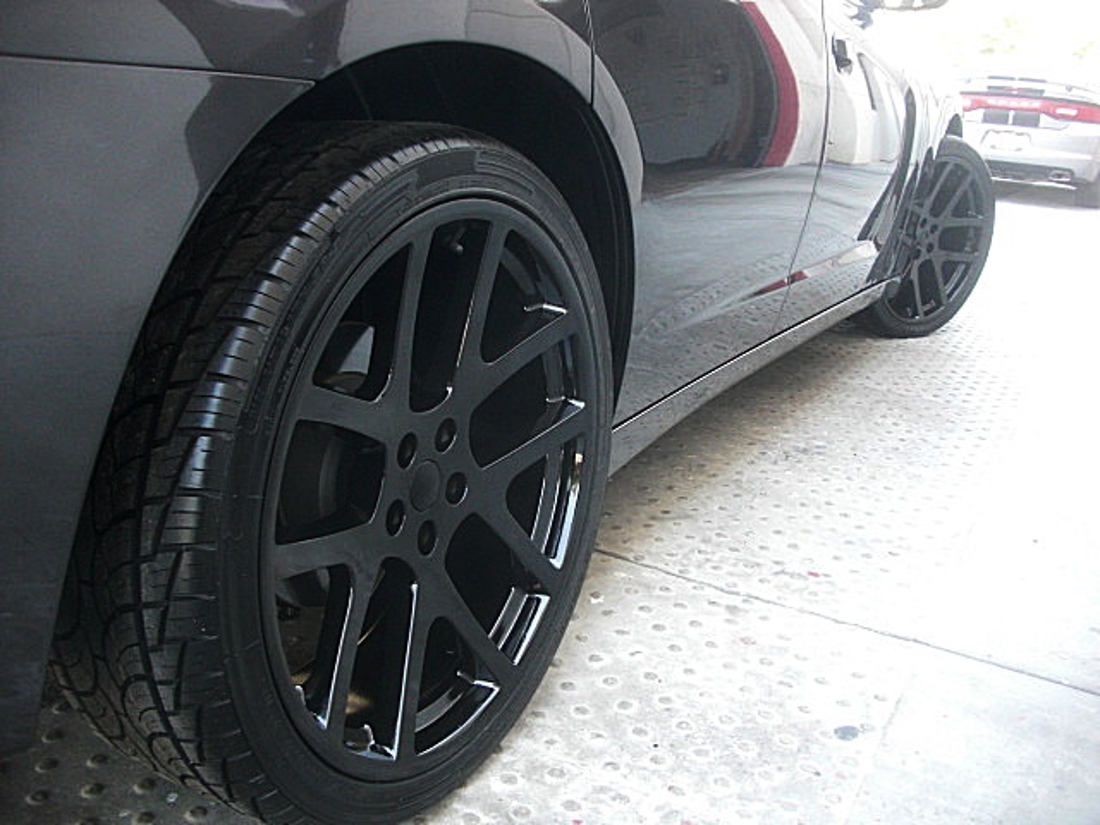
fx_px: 1144
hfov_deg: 51.4
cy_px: 412
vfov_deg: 39.7
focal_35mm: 36
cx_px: 550
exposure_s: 1/100
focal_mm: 6.3
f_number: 2.8
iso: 200
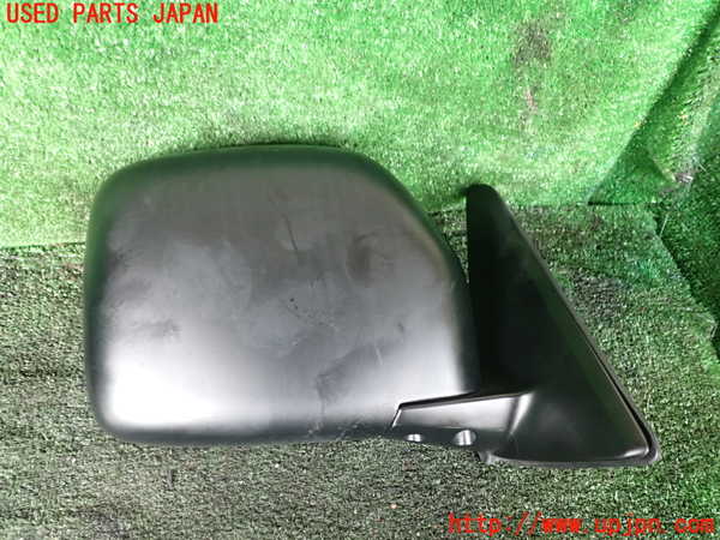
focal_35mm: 30
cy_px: 270
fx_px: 624
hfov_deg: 60.0
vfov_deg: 46.8
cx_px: 360
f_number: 2.3
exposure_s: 1/30
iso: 320
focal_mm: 5.4
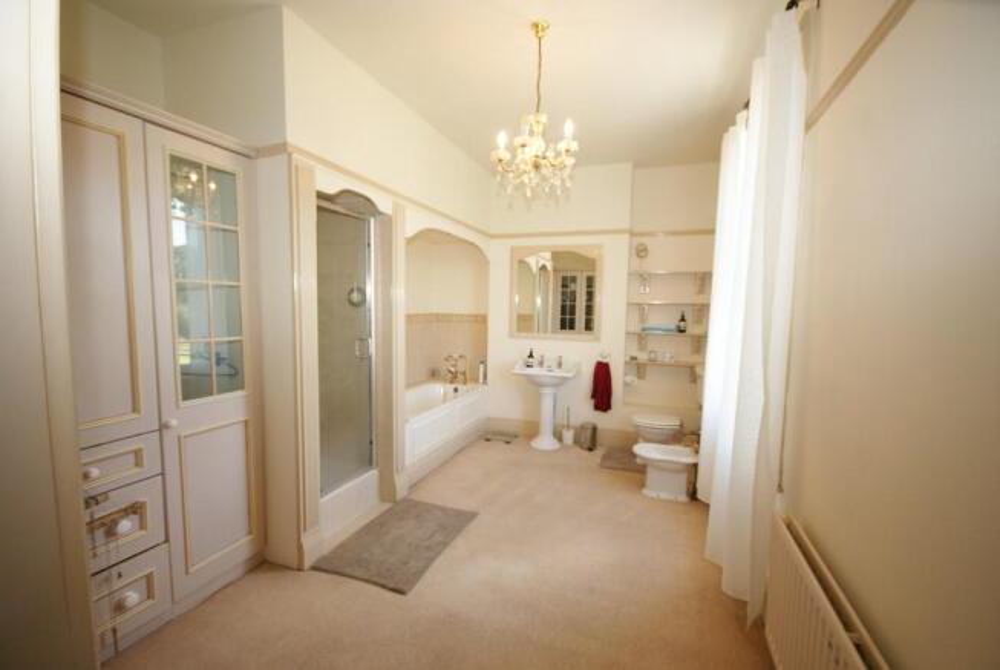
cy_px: 335
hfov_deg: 100.3
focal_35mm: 15
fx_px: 417
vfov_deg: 77.5
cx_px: 500
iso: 400
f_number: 4
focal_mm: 10
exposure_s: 1/100
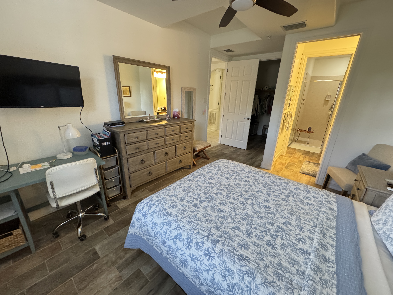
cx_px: 196
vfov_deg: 85.7
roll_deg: -2.9
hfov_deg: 102.1
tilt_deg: -19.4
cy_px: 148
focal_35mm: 14
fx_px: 159
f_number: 2.2
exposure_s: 1/60
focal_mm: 2.22
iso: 800
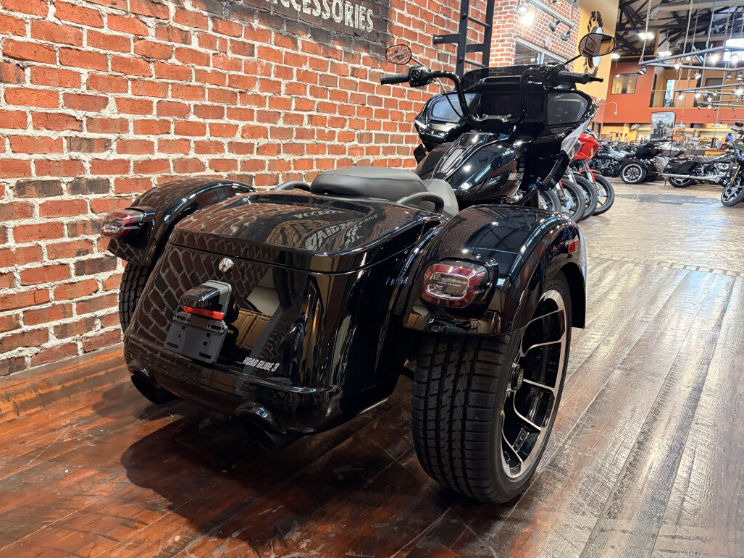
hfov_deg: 65.3
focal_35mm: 27
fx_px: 581
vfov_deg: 51.4
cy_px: 274
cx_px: 358
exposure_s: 1/60
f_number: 1.6
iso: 400
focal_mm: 5.96
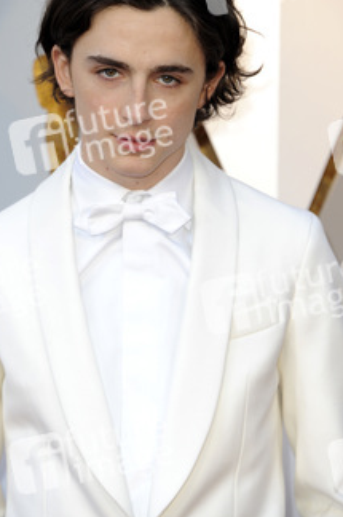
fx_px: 4072
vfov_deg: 7.3
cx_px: 137
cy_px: 217
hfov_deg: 4.8
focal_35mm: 284
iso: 1000
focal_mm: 230
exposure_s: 1/250
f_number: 7.1
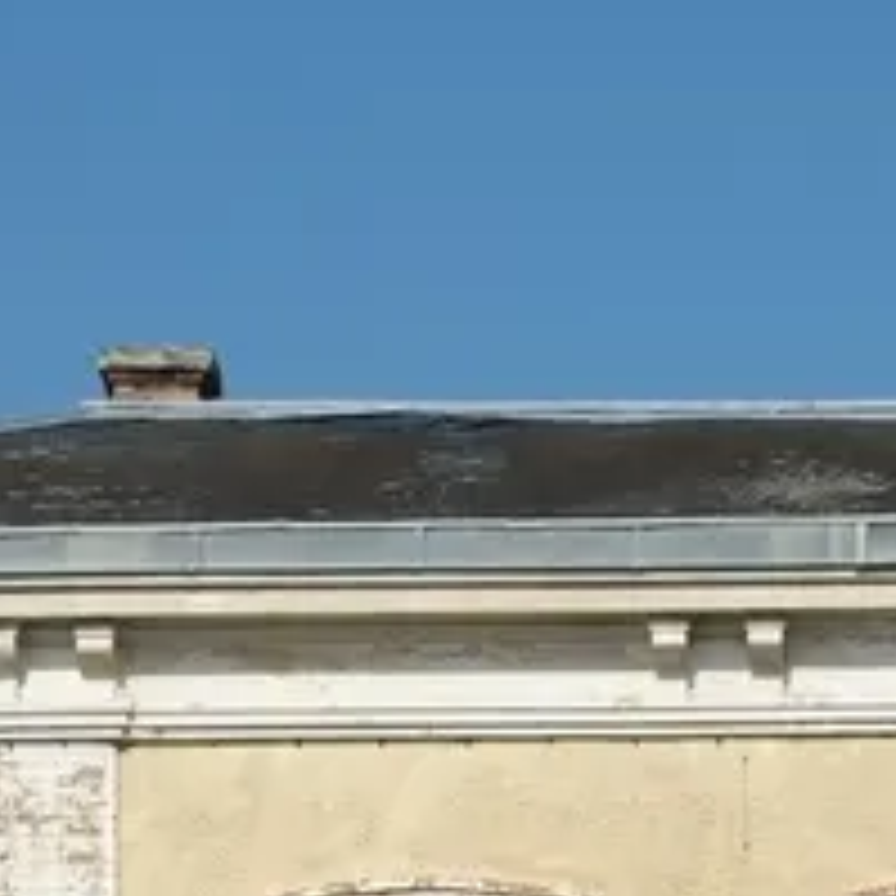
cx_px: 878
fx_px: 6413
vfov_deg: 7.8
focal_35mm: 219
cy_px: 1542
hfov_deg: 8.0
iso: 200
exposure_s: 1/420
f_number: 9
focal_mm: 26.5
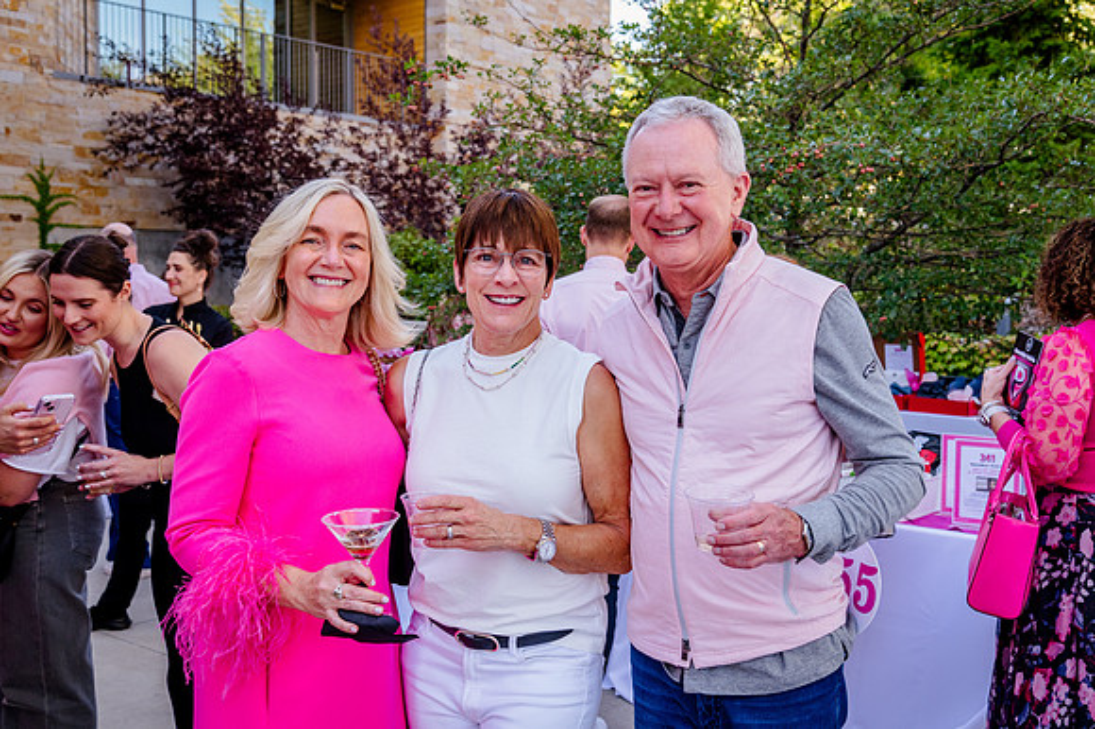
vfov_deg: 33.4
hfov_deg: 48.5
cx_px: 564
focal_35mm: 40
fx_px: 1216
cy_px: 365
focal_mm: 38
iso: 1600
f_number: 5.6
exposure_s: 1/320
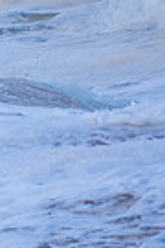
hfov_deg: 0.4
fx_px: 22129
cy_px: 43
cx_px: -301
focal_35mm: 3219
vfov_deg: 0.6
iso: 200
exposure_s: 1/640
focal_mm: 500
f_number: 6.3
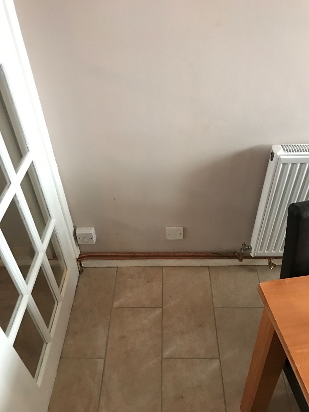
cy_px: 206
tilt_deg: -40.8
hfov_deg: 49.7
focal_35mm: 28
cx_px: 154
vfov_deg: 63.4
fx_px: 333
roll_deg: +3.7
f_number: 1.8
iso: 80
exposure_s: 1/17
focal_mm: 3.99
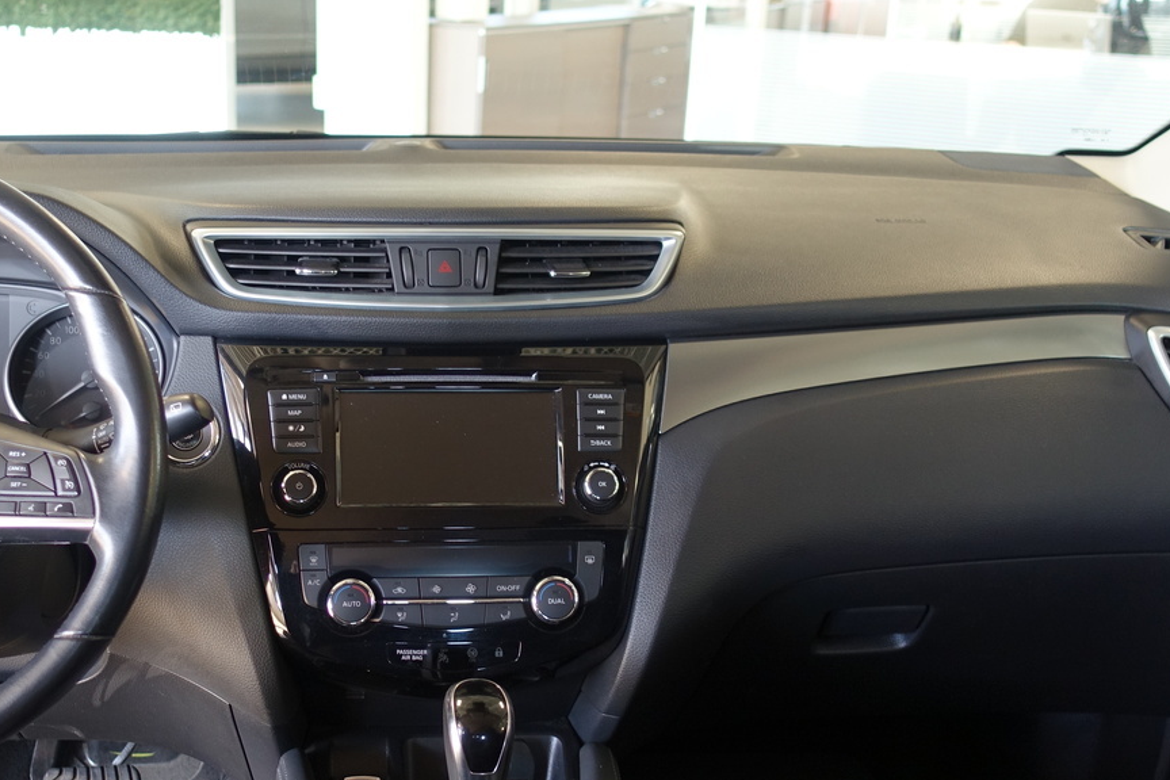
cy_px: 524
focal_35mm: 45
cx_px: 443
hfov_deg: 43.3
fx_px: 1462
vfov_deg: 29.6
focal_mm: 8.8
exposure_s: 1/30
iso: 125
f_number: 1.8
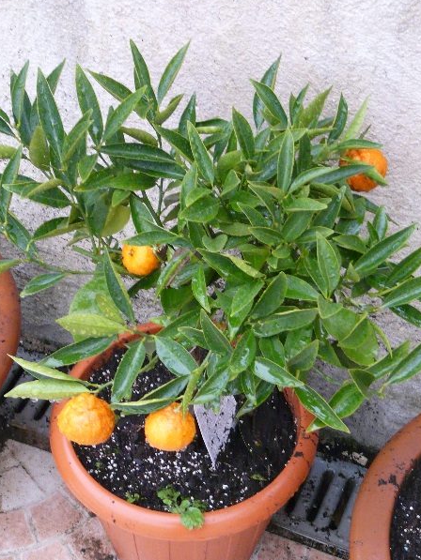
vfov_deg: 26.0
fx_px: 1216
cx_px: 205
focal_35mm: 75
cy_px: 274
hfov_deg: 19.6
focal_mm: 9
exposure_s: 1/40
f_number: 3.2
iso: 400
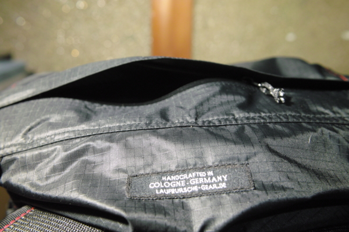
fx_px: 271
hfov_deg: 65.5
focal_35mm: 28
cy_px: 116
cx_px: 174
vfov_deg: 46.4
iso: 200
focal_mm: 16.6
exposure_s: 1/2.5
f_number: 4
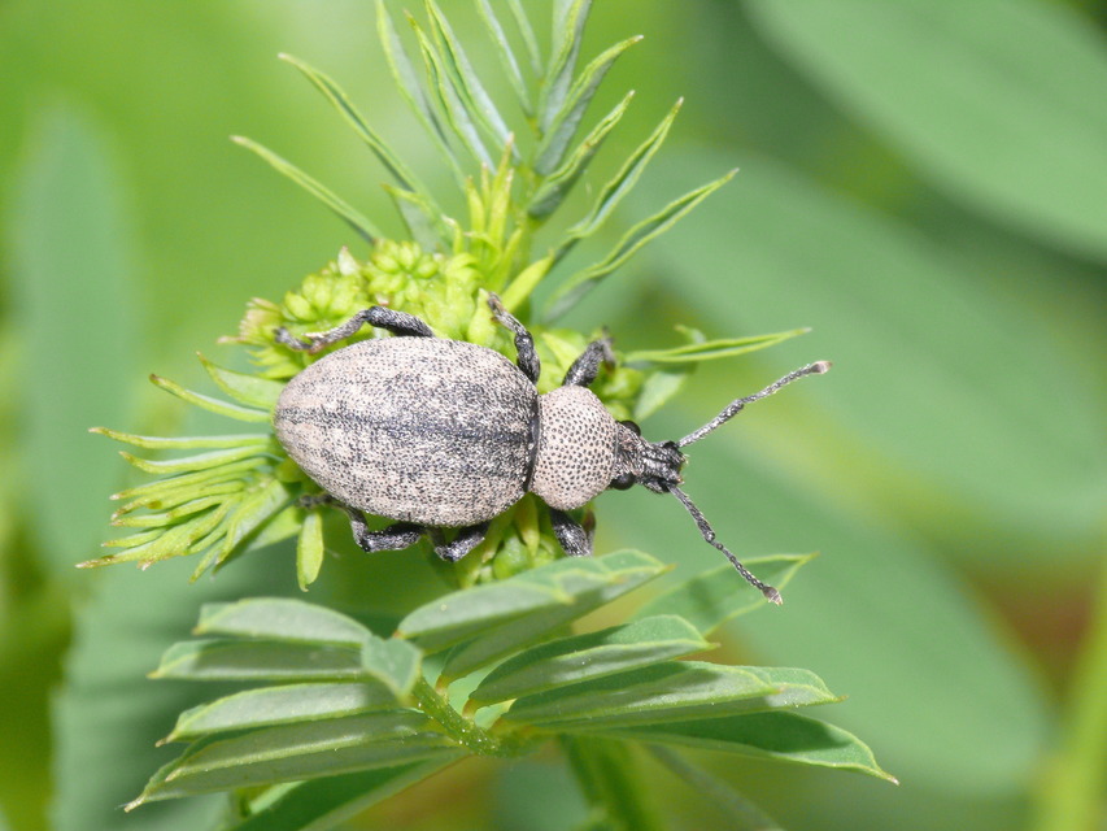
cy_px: 416
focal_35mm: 241
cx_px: 554
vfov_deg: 6.2
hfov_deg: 8.2
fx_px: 7708
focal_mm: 50.9
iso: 200
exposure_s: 1/80
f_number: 11
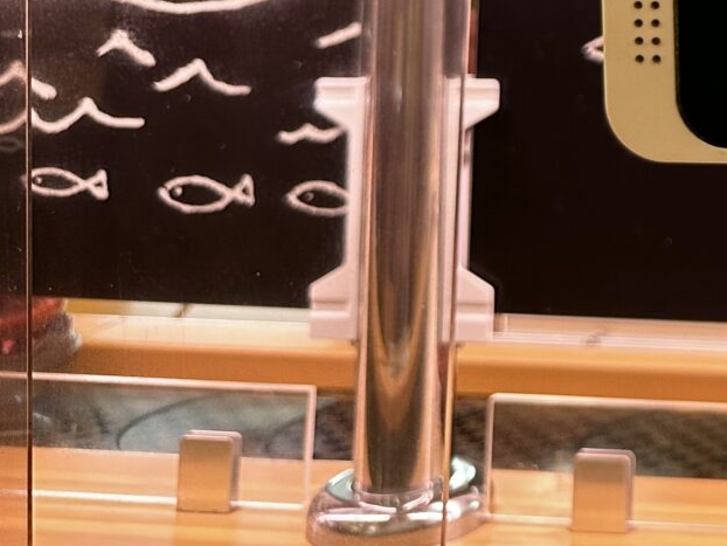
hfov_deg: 20.5
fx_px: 1660
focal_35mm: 79
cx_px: 1140
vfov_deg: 16.6
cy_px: -326
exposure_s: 1/100
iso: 125
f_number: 1.78
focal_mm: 6.86
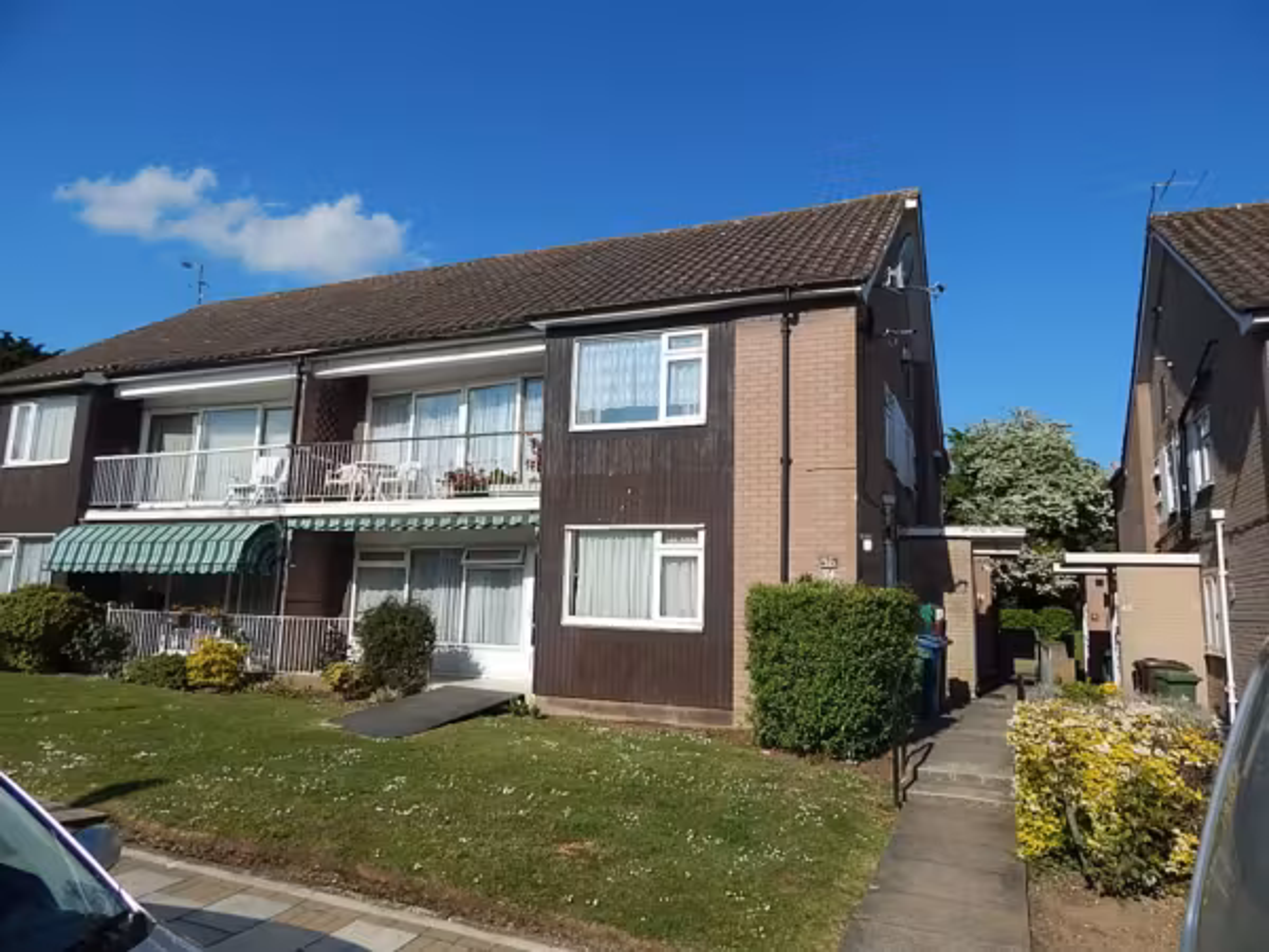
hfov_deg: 73.9
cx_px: 634
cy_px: 476
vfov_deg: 58.9
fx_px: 843
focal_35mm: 23
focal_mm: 4
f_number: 6
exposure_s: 1/640
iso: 125
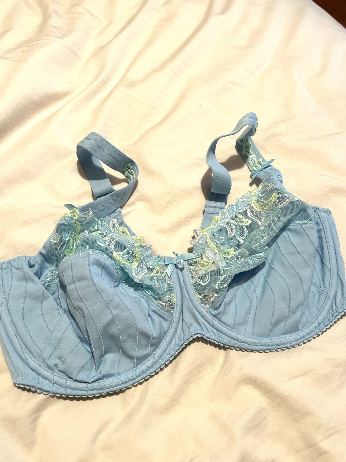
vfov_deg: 65.3
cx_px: 178
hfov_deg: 51.3
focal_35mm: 27
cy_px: 230
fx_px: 360
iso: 400
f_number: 1.5
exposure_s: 1/40
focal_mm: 5.7
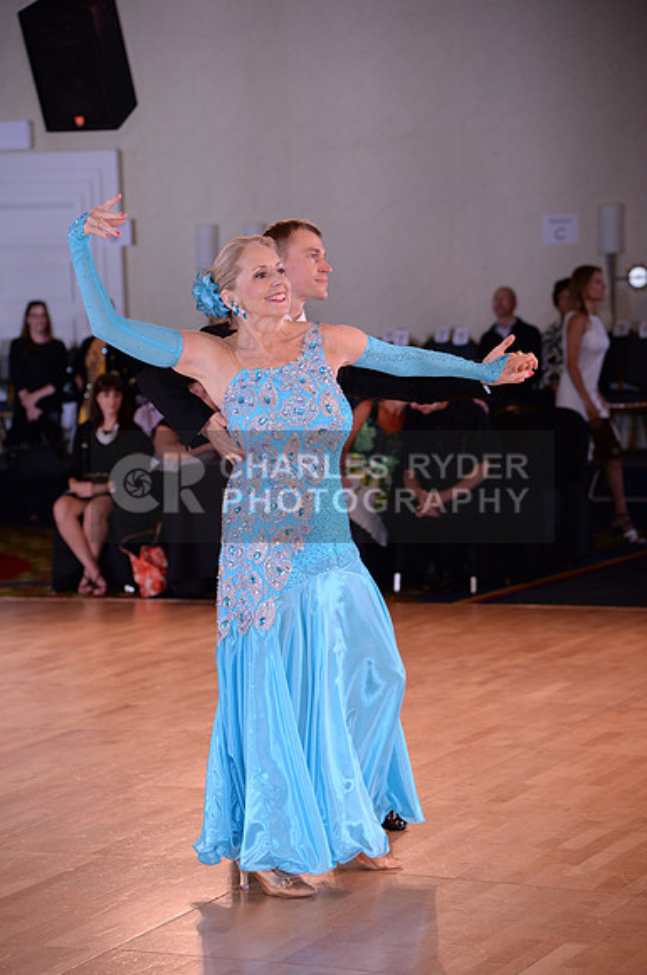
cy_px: 488
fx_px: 2704
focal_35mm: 100
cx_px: 324
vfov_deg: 20.4
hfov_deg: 13.6
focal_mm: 100
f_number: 4.5
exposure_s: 1/250
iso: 1250
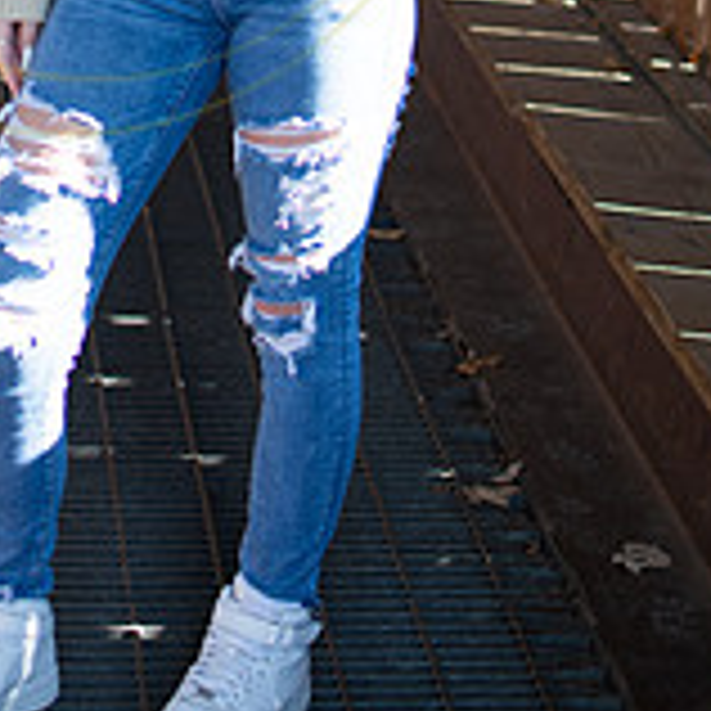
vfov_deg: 13.2
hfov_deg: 13.7
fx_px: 2928
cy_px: -292
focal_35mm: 126
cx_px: 86
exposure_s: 1/200
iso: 100
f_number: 2.5
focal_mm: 35
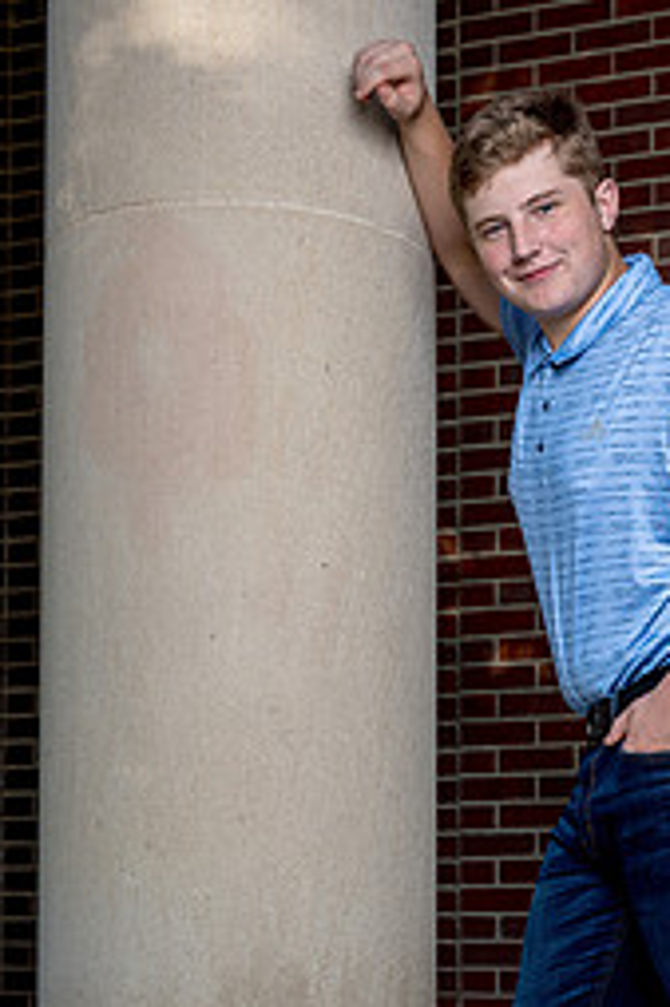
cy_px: 765
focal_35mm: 62
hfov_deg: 21.5
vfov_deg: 31.8
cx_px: 583
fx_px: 1733
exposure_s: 1/160
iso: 100
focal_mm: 35
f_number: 4.5
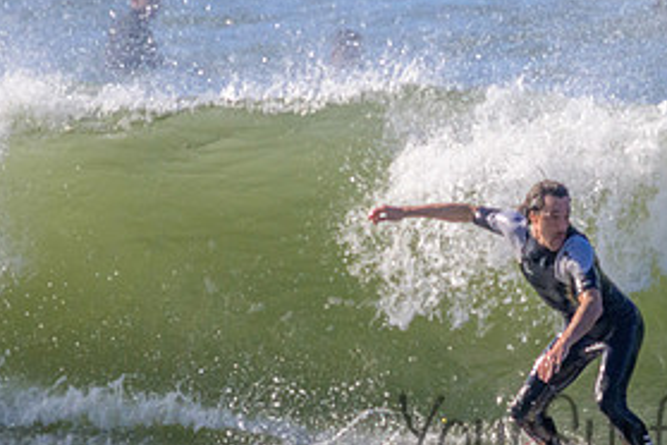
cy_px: 248
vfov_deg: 0.6
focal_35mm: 2243
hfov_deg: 0.9
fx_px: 41555
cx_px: 660
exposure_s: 1/2000
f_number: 11
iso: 1250
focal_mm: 800
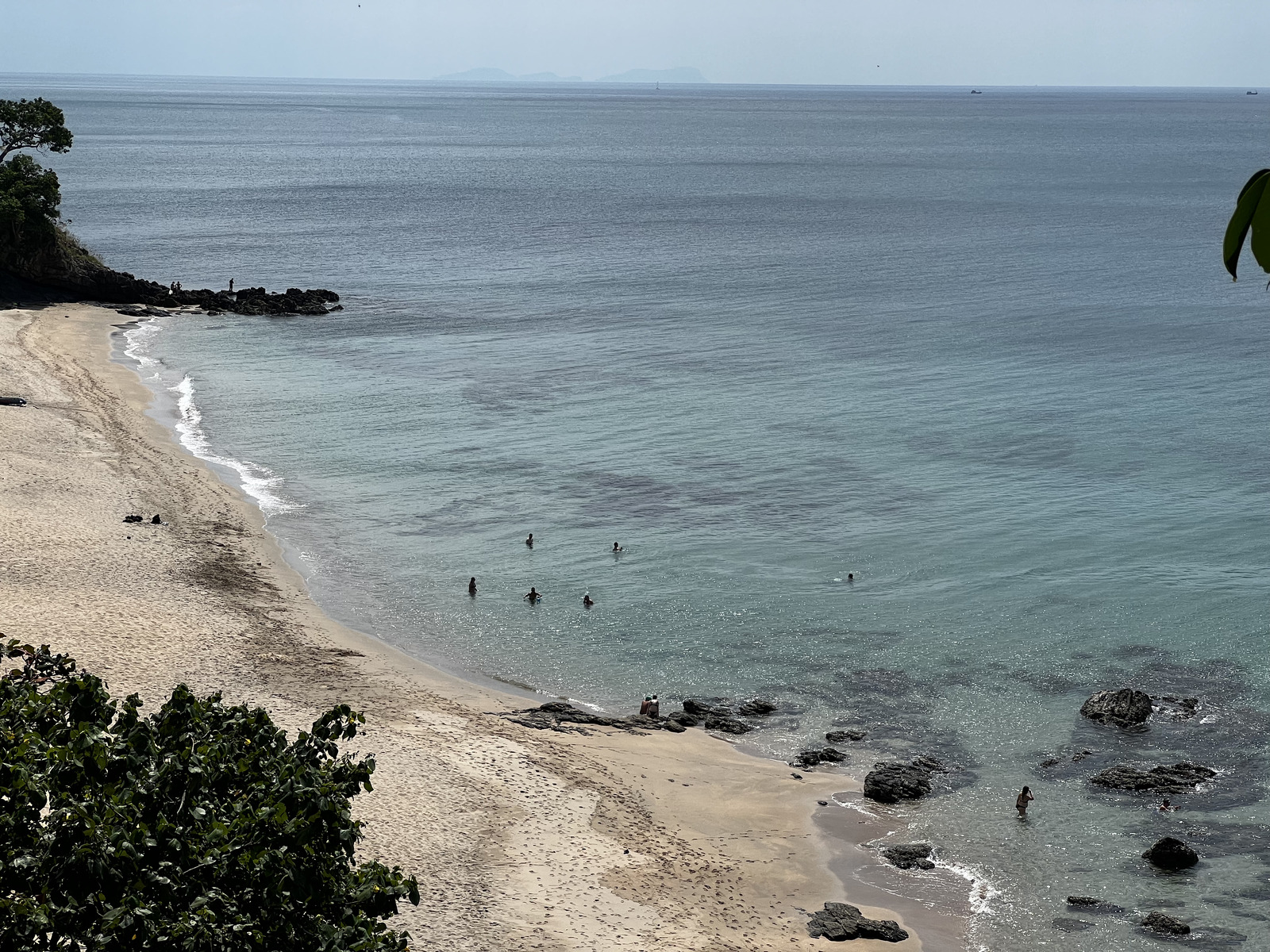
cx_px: 635
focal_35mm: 77
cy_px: 476
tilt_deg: -7.7
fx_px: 2825
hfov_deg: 25.3
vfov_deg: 19.1
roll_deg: -0.2
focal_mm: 9
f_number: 2.8
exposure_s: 1/2053
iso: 32
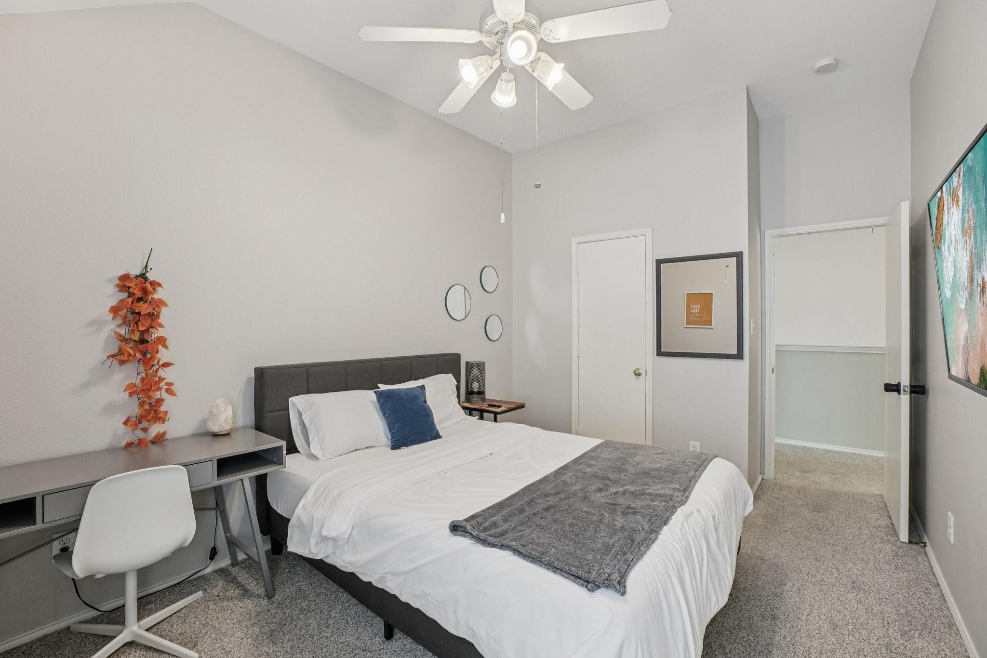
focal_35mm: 15
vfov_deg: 77.3
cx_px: 494
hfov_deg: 100.4
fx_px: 411
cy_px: 329
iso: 400
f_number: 8
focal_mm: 10
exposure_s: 1/15
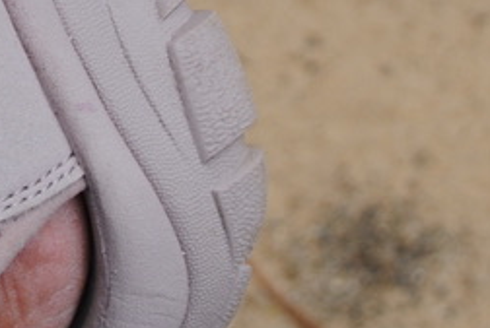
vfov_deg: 6.5
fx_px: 2809
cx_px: -219
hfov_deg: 9.7
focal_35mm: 206
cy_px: -327
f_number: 7.1
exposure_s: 1/200
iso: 100
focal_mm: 32
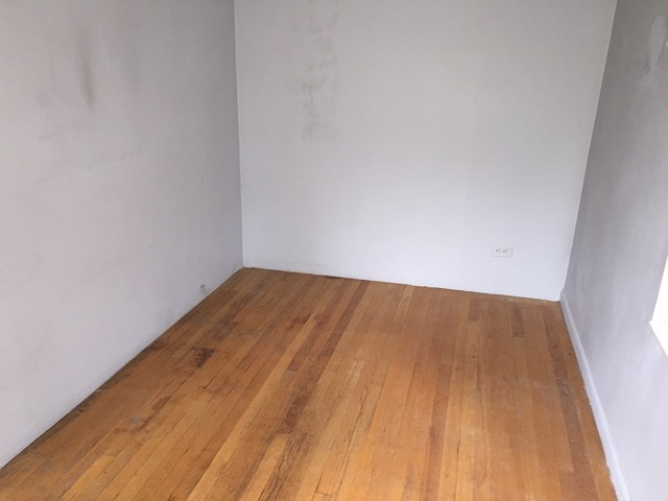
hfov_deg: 61.7
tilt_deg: -19.3
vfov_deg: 48.2
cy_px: 250
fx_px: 560
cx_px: 334
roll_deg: -1.6
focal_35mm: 29
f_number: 2.2
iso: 160
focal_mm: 4.15
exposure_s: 1/17
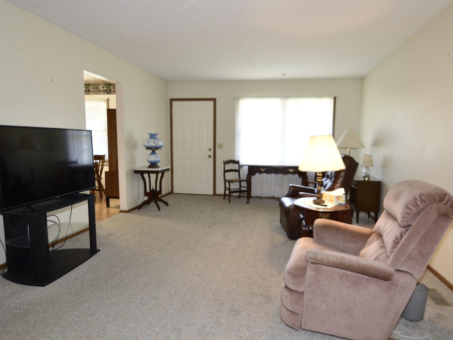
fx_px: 243
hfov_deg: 85.9
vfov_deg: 69.9
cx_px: 239
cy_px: 171
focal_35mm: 19
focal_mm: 11
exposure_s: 1/60
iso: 560
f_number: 3.5
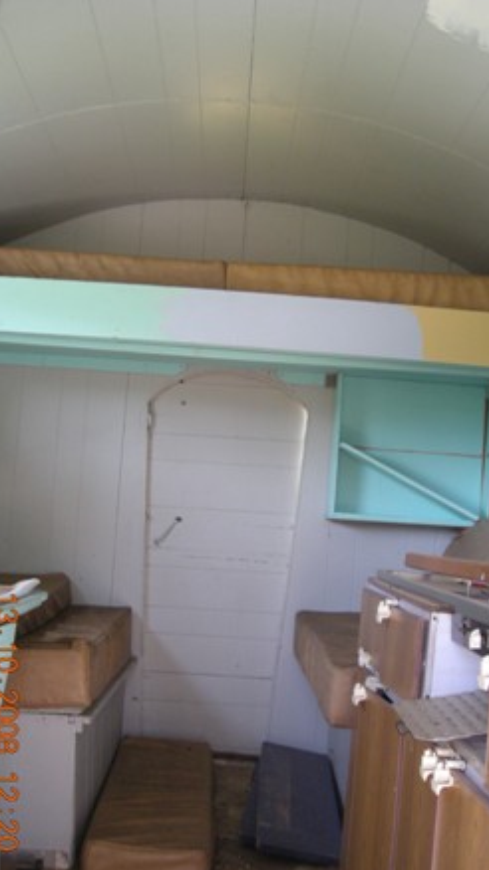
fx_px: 900
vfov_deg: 51.6
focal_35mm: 39
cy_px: 443
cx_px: 270
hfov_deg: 30.4
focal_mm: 5.7
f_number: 2.8
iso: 148
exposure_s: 1/54.3
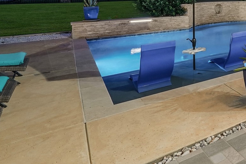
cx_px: 290
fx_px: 226
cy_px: -6
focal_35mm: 33
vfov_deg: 35.5
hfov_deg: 41.1
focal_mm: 12
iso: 1600
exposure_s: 1/4
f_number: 8
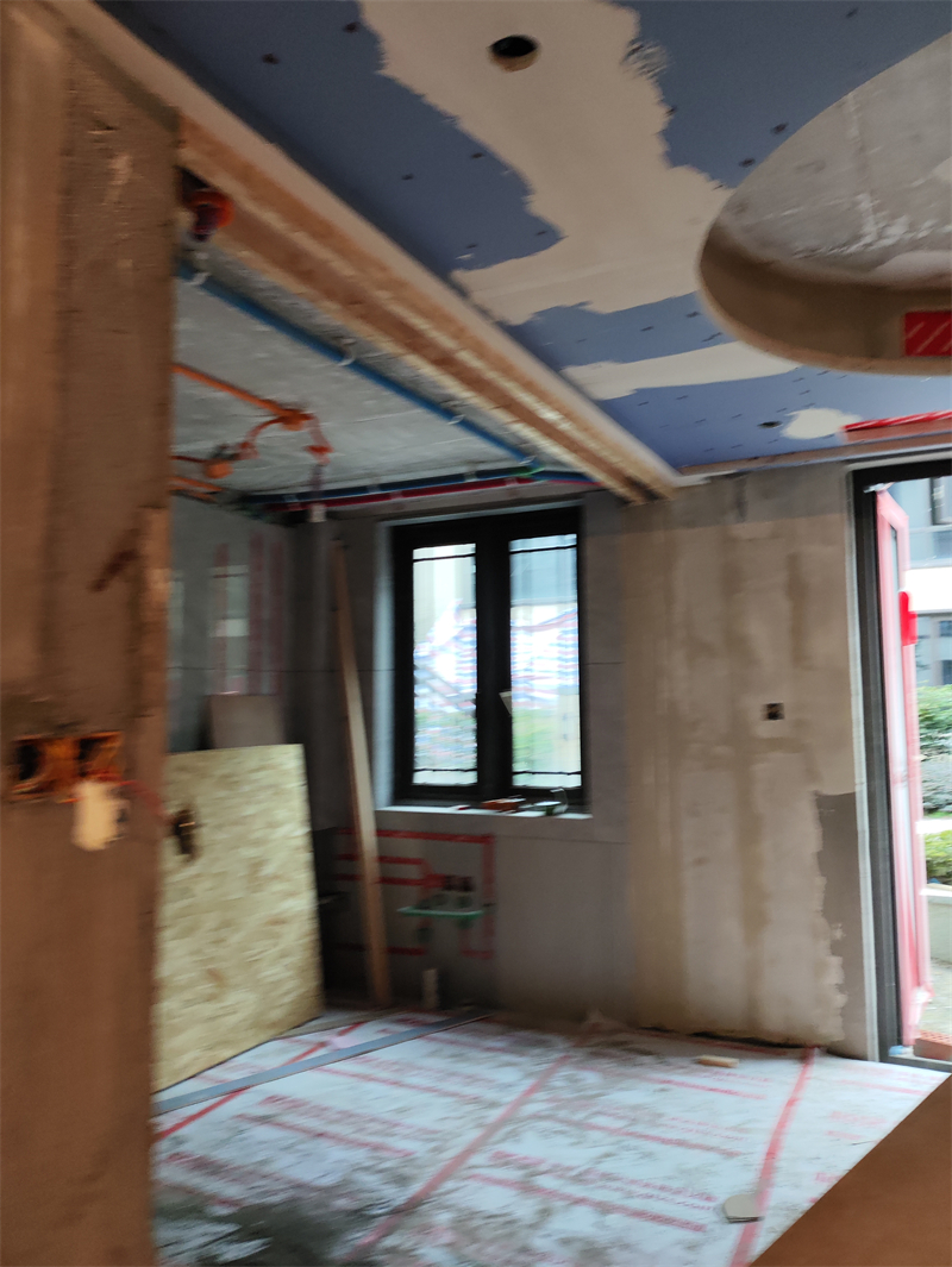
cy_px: 634
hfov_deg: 56.9
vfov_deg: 71.6
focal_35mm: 24
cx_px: 476
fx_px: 879
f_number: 1.8
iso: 137
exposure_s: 1/33.3
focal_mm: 4.68
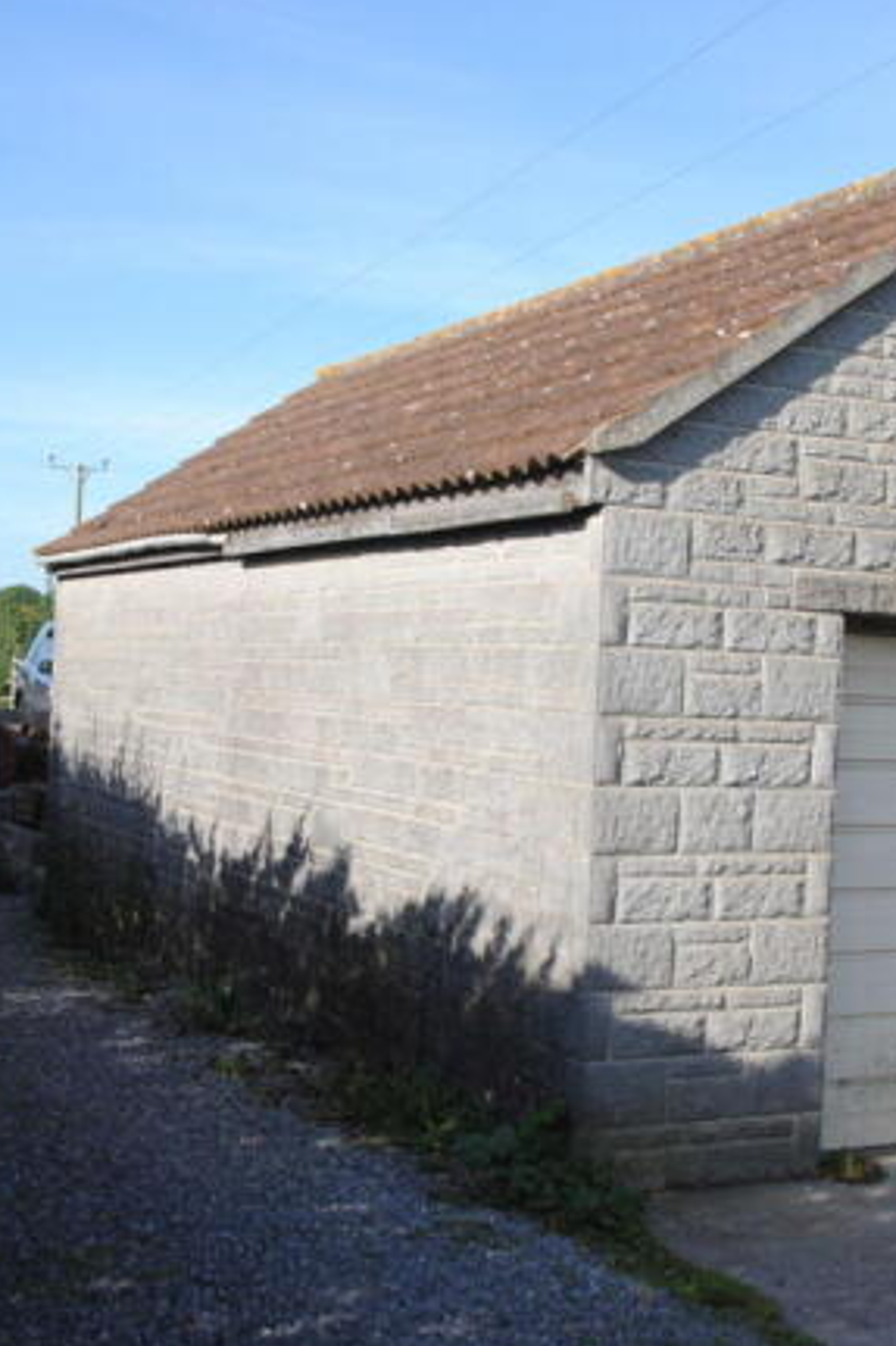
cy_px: 670
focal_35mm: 50
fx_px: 1868
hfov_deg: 26.9
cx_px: 534
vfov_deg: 39.6
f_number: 7.1
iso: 100
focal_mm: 22
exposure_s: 1/250
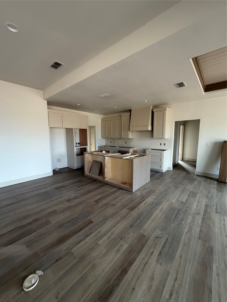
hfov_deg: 85.7
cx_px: 114
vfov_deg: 102.1
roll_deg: -0.4
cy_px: 151
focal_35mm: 14
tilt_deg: -6.6
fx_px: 122
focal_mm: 2.22
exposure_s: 1/121
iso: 320
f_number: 2.2
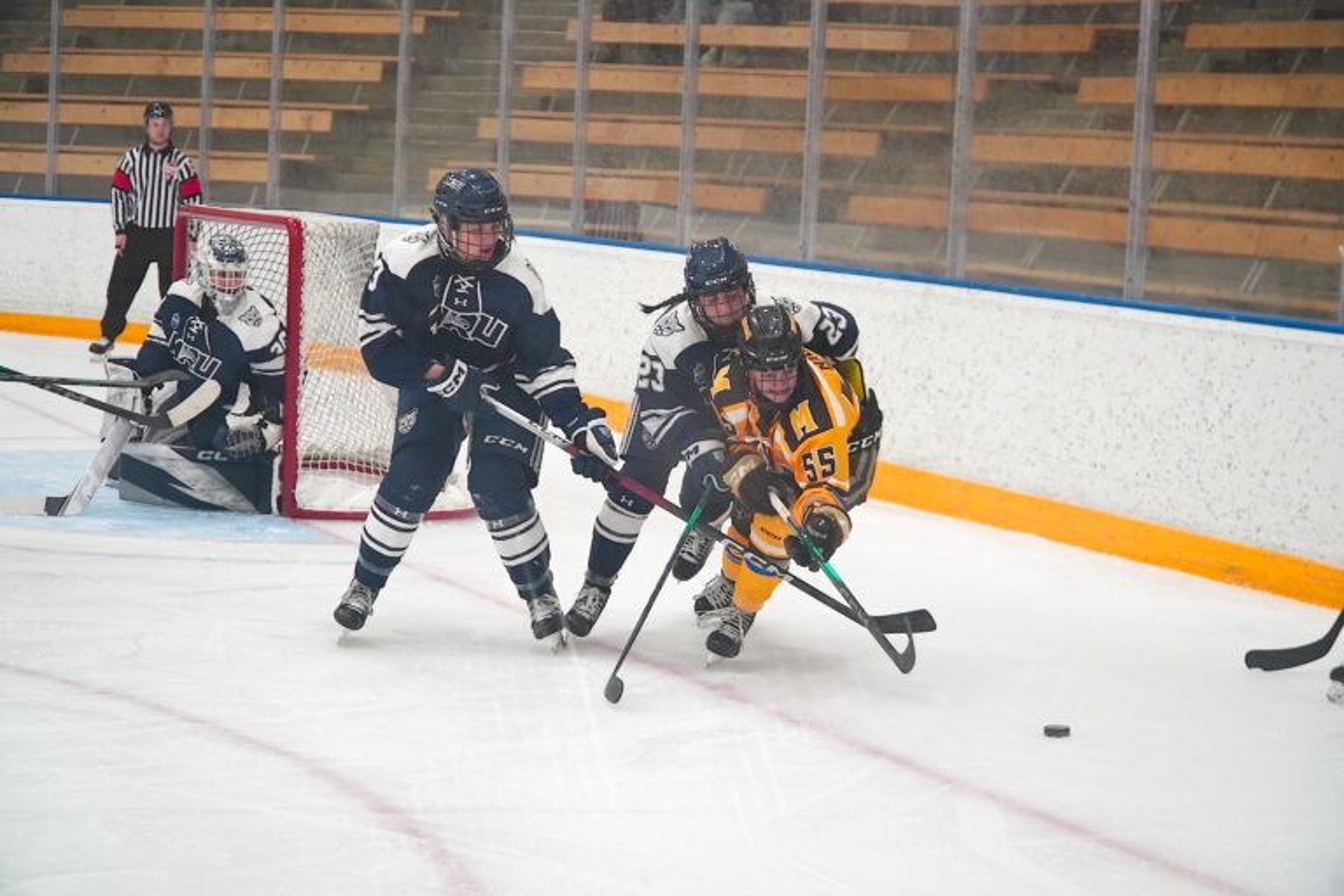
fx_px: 2800
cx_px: 672
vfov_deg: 18.2
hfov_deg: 27.0
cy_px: 448
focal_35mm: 75
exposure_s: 1/800
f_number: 4
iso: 2500
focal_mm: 50
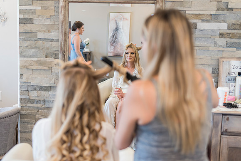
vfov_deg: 25.8
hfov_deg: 37.8
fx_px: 352
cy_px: 80
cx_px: 117
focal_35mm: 53
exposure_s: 1/100
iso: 800
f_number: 2.5
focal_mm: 50
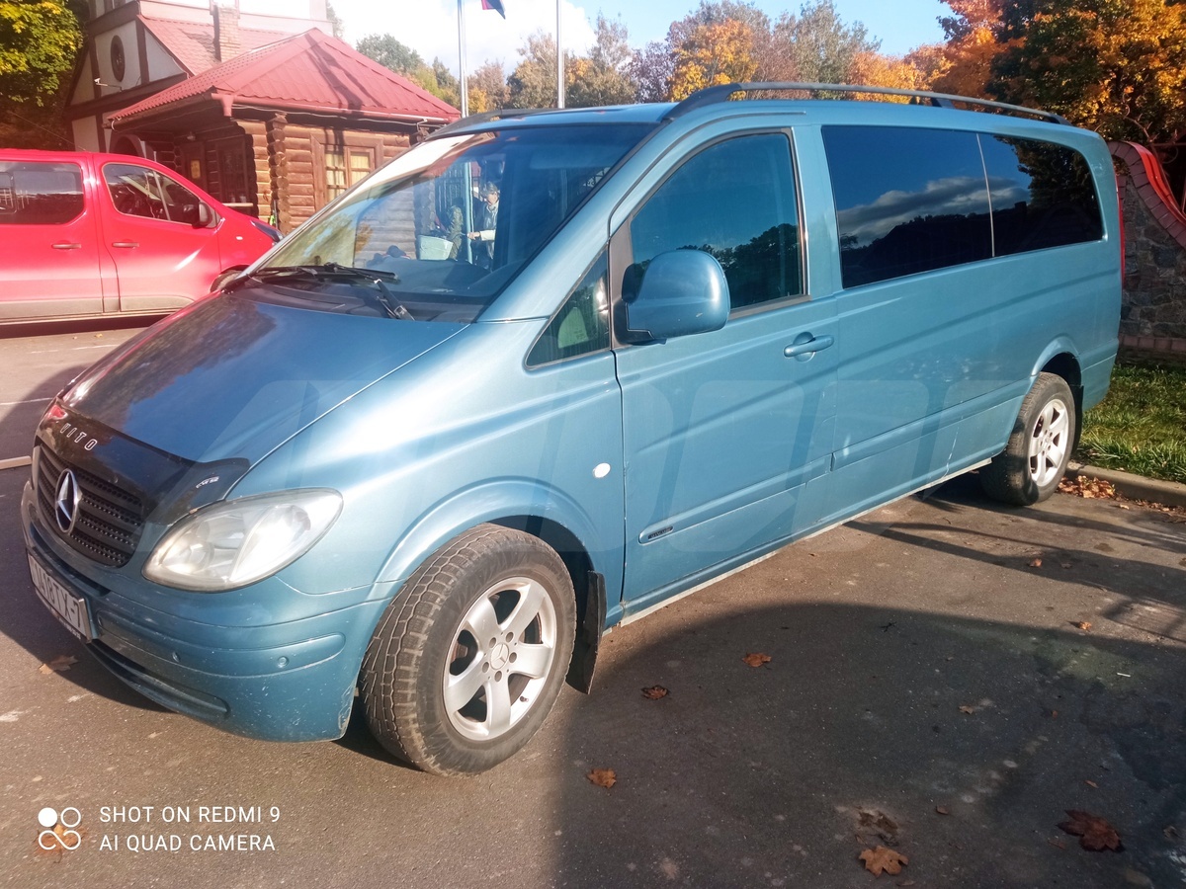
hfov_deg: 65.3
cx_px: 593
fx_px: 925
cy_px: 444
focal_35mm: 27
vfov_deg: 51.4
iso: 111
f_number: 2.2
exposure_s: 1/650
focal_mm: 3.79
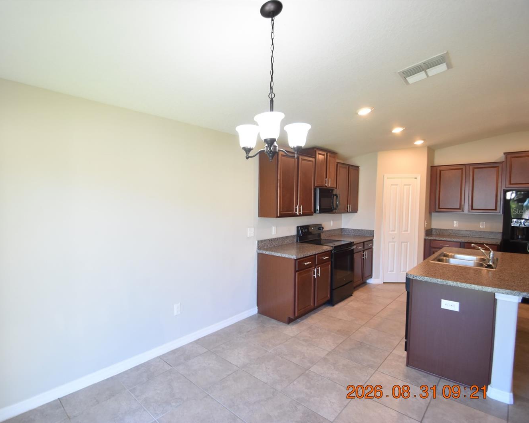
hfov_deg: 89.1
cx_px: 229
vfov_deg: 77.0
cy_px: 211
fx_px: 266
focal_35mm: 17
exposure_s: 1/60
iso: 500
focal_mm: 10
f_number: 4
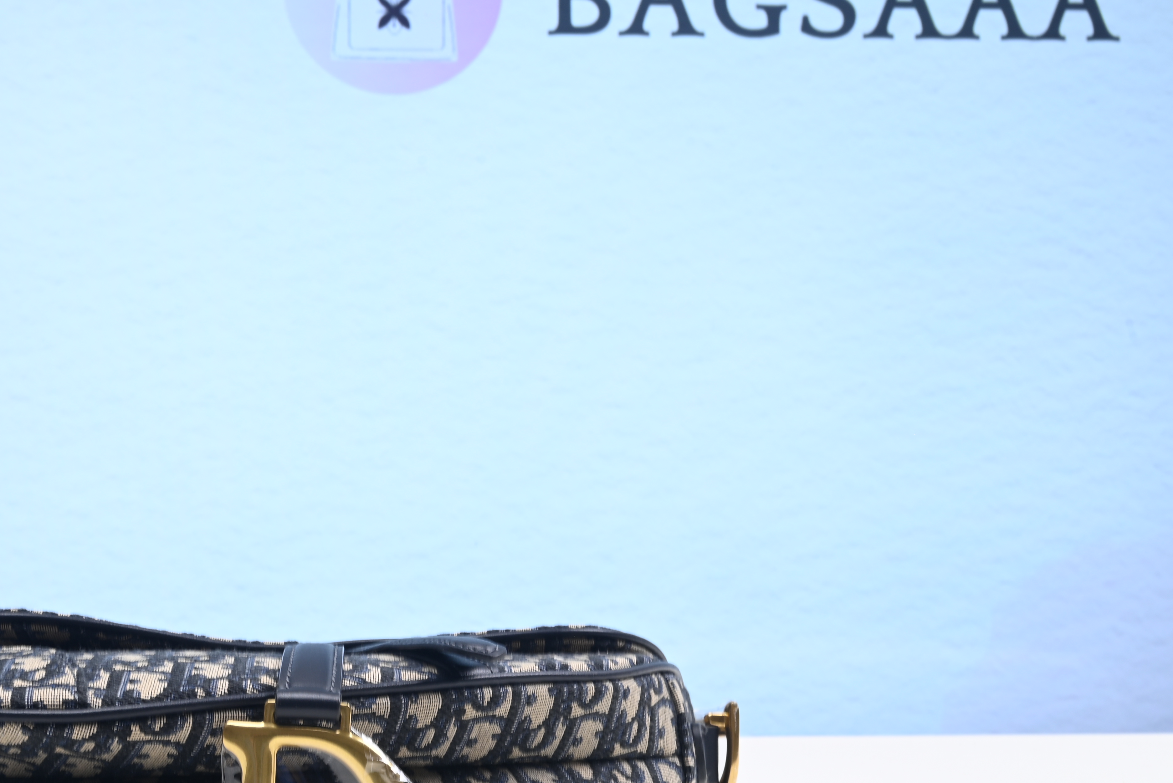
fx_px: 1988
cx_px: 351
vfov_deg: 22.3
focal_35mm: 61
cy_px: 453
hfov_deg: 32.5
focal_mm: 38
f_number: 16
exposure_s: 1/2
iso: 100
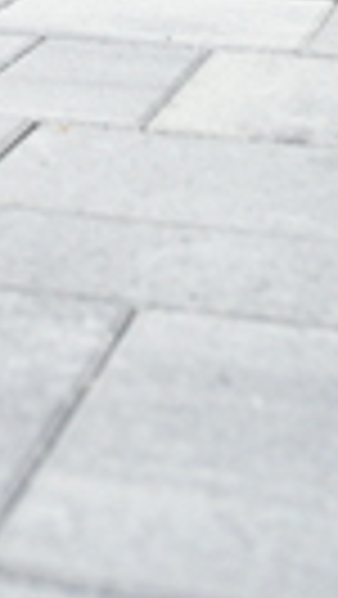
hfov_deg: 9.9
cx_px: -223
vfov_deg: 14.9
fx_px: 1861
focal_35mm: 117
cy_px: -602
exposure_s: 1/640
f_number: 4
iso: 2000
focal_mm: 27
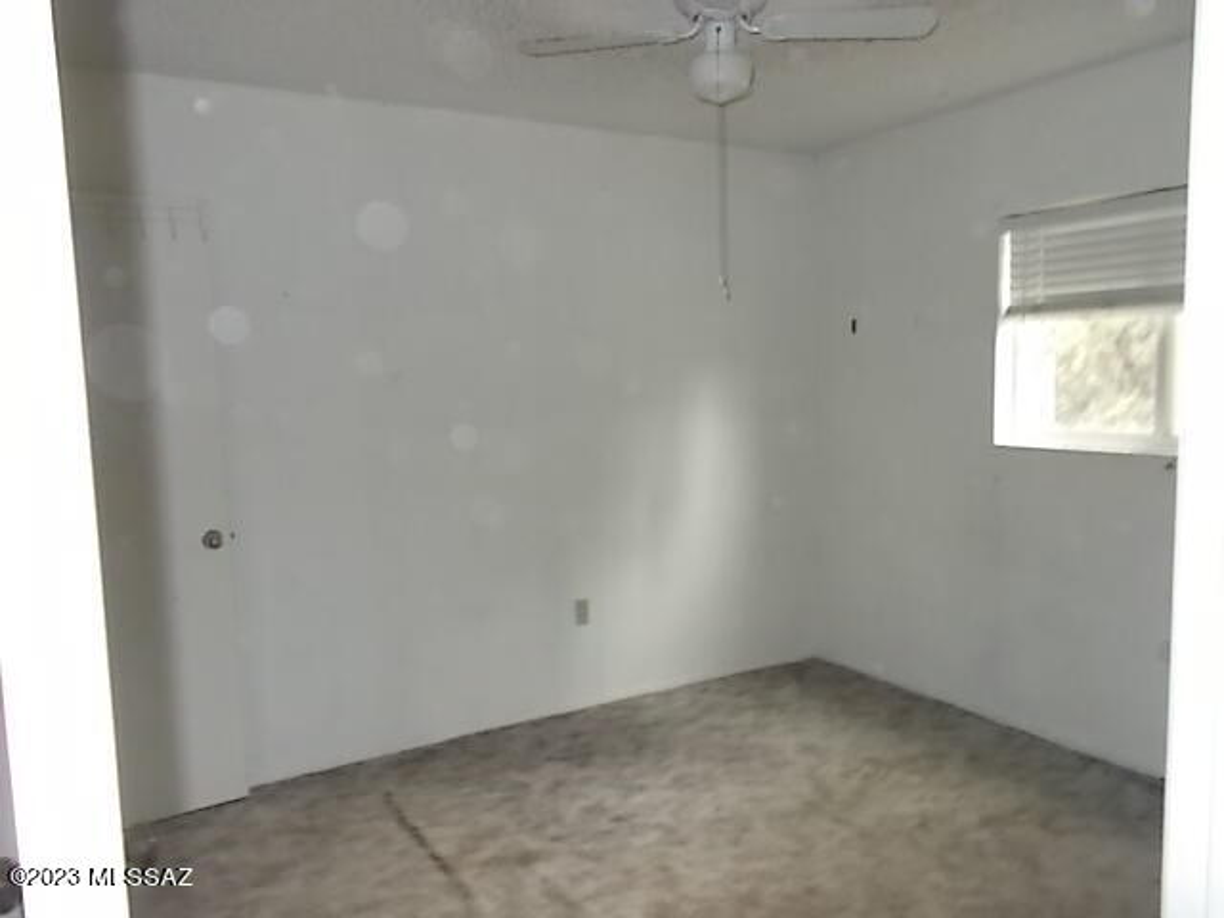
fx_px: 919
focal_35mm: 26
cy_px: 459
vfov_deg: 53.1
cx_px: 612
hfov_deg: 67.3
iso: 200
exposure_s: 1/25
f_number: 3.2
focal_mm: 4.6
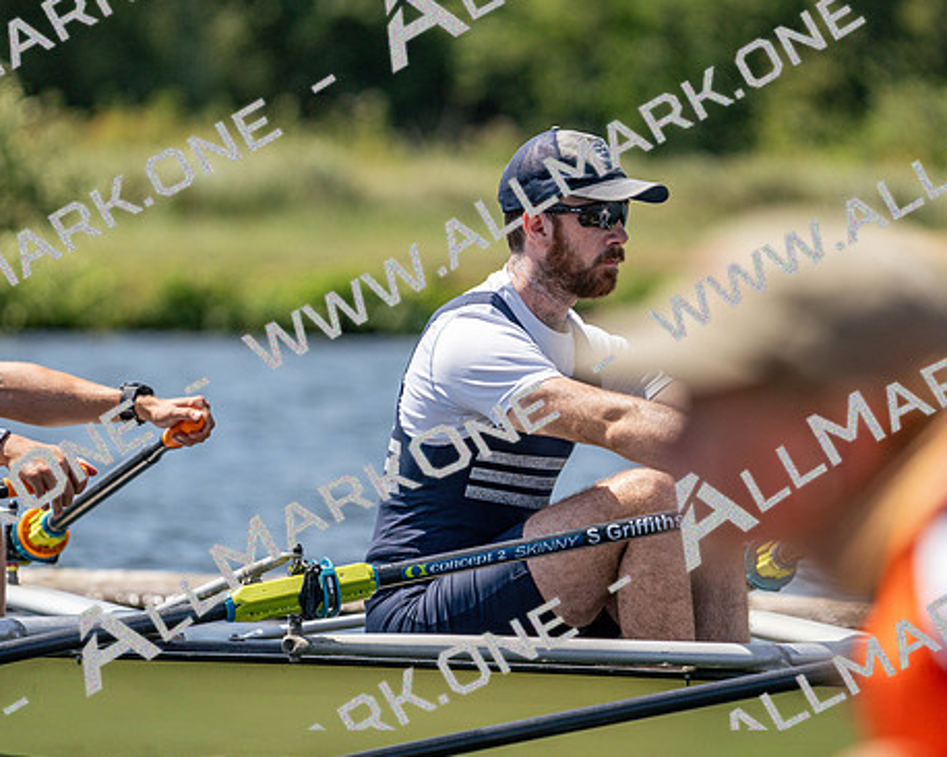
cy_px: 375
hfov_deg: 4.2
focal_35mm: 465
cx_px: 498
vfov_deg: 3.3
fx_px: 13027
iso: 320
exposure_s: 1/2000
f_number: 6.3
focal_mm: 391
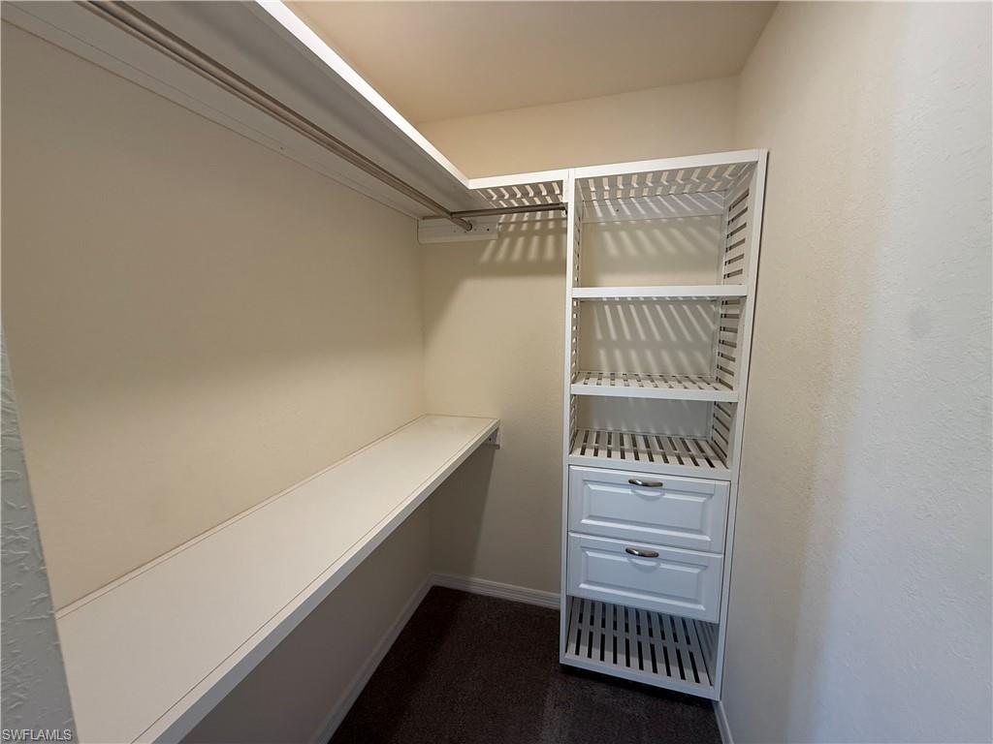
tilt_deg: -8.5
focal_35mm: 14
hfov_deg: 102.1
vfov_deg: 85.7
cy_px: 372
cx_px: 496
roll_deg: +0.2
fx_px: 402
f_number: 2.2
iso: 160
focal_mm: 2.22
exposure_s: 1/120
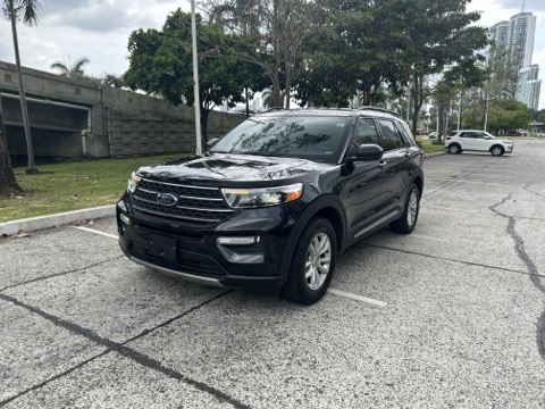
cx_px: 272
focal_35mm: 26
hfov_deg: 67.3
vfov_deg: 53.1
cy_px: 204
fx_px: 409
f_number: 1.5
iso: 50
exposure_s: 1/949
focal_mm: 5.7
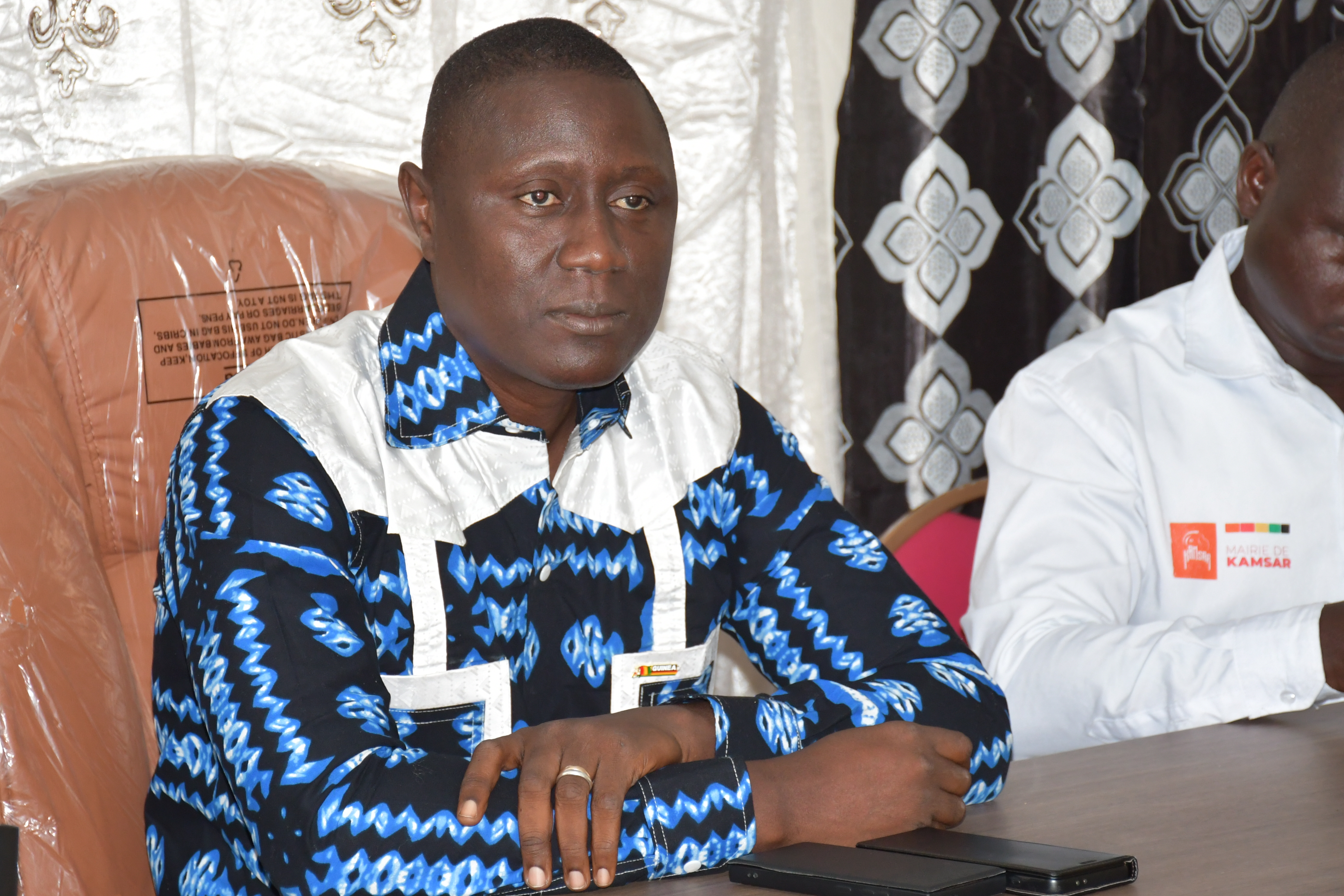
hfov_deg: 13.8
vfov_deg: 9.2
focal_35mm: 149
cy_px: 400
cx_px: 583
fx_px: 5563
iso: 1000
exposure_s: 1/60
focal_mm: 80
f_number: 5.3
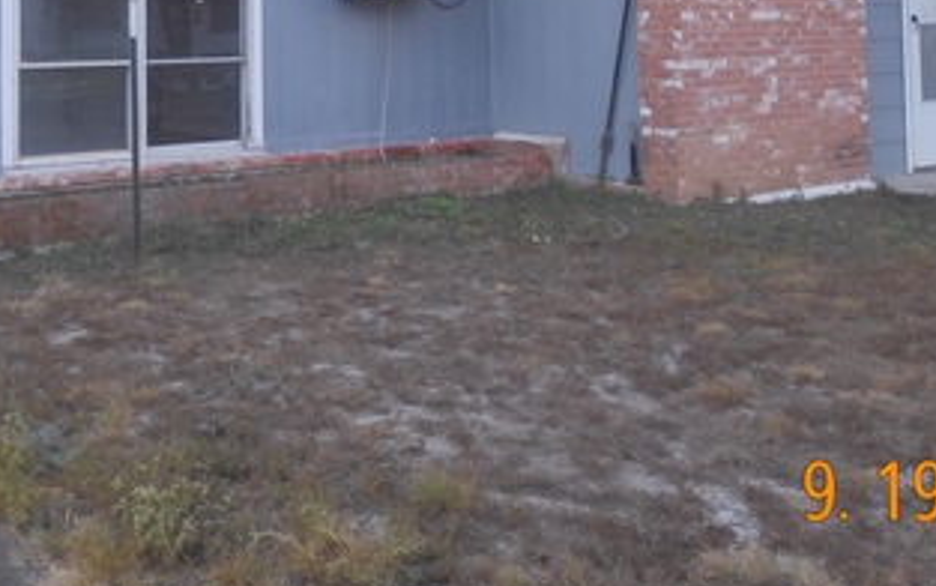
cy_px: -66
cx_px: 254
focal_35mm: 52
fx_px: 1327
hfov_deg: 38.0
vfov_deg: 23.3
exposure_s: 1/400
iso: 100
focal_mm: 4.3
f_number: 3.4
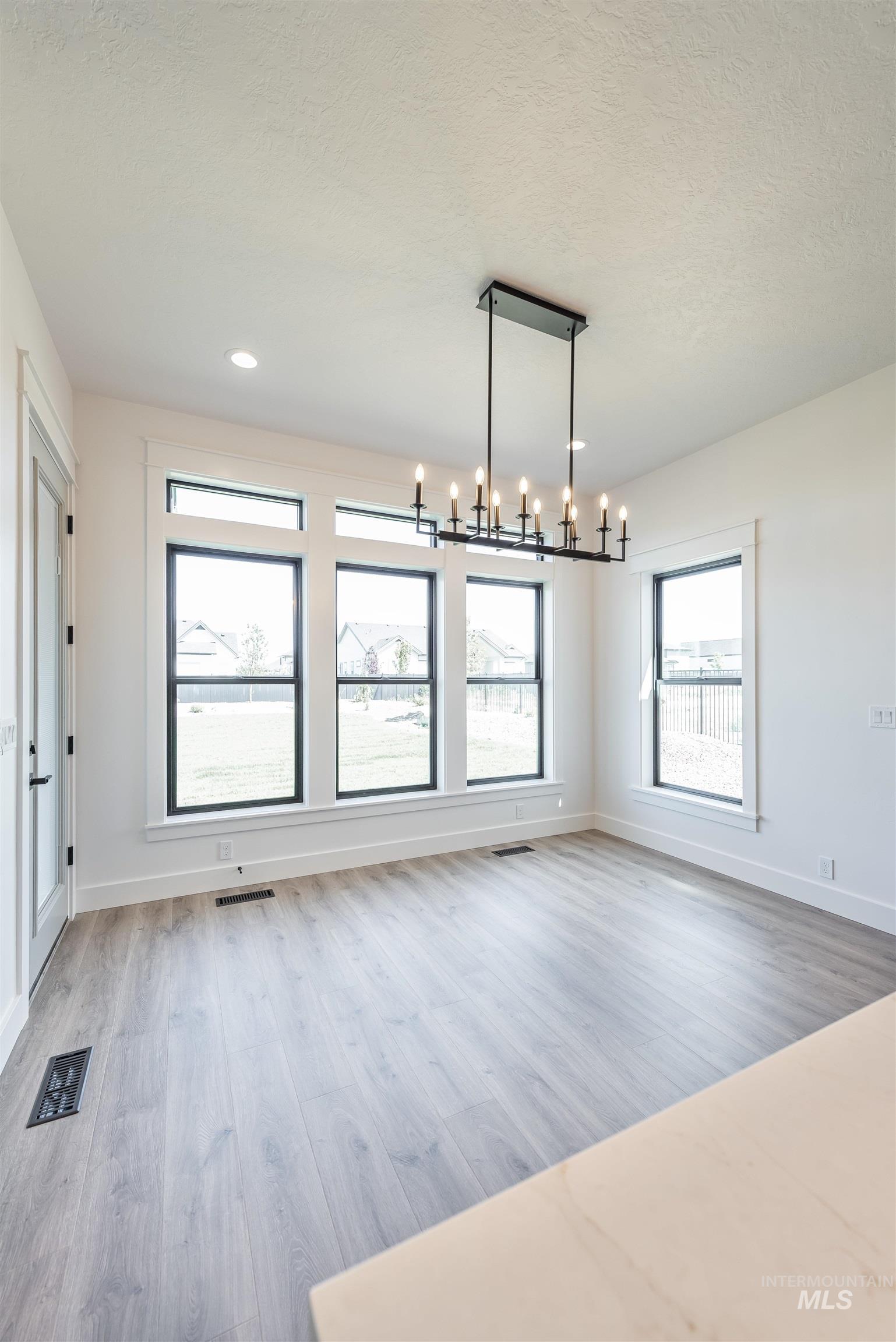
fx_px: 522
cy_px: 671
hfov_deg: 81.3
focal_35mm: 14
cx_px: 448
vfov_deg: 104.2
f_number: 4.5
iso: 400
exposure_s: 1/160
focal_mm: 14
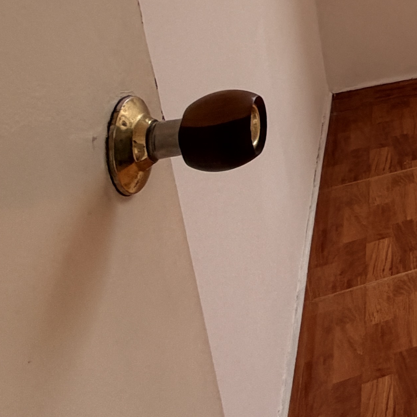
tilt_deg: -13.2
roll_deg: -0.9
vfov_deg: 26.4
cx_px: 797
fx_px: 763
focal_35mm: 56
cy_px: -111
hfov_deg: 19.8
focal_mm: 2.22
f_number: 2.2
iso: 50
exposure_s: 1/228
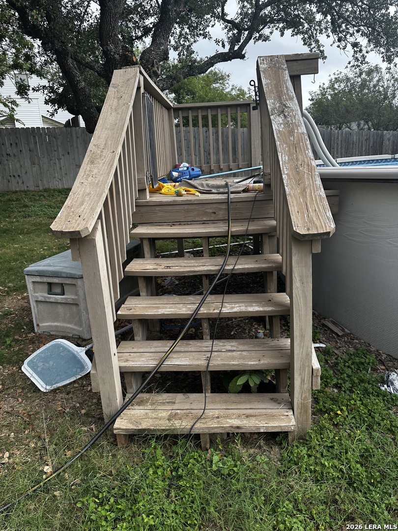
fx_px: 368
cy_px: 266
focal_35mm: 24
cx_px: 199
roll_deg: +0.6
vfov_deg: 71.6
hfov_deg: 56.8
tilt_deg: -12.9
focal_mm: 6.86
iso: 80
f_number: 1.78
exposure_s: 1/816
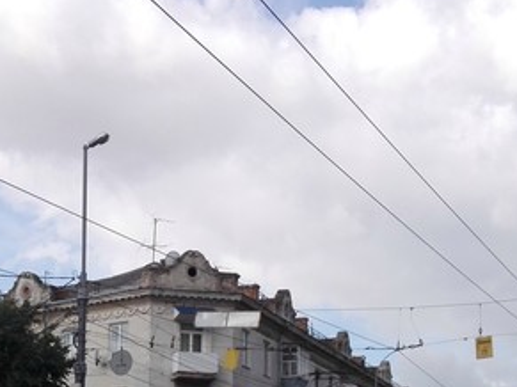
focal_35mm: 65
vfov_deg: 21.1
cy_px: 457
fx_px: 970
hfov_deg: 29.0
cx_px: 82
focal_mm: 3.68
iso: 100
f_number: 2
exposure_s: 1/1351
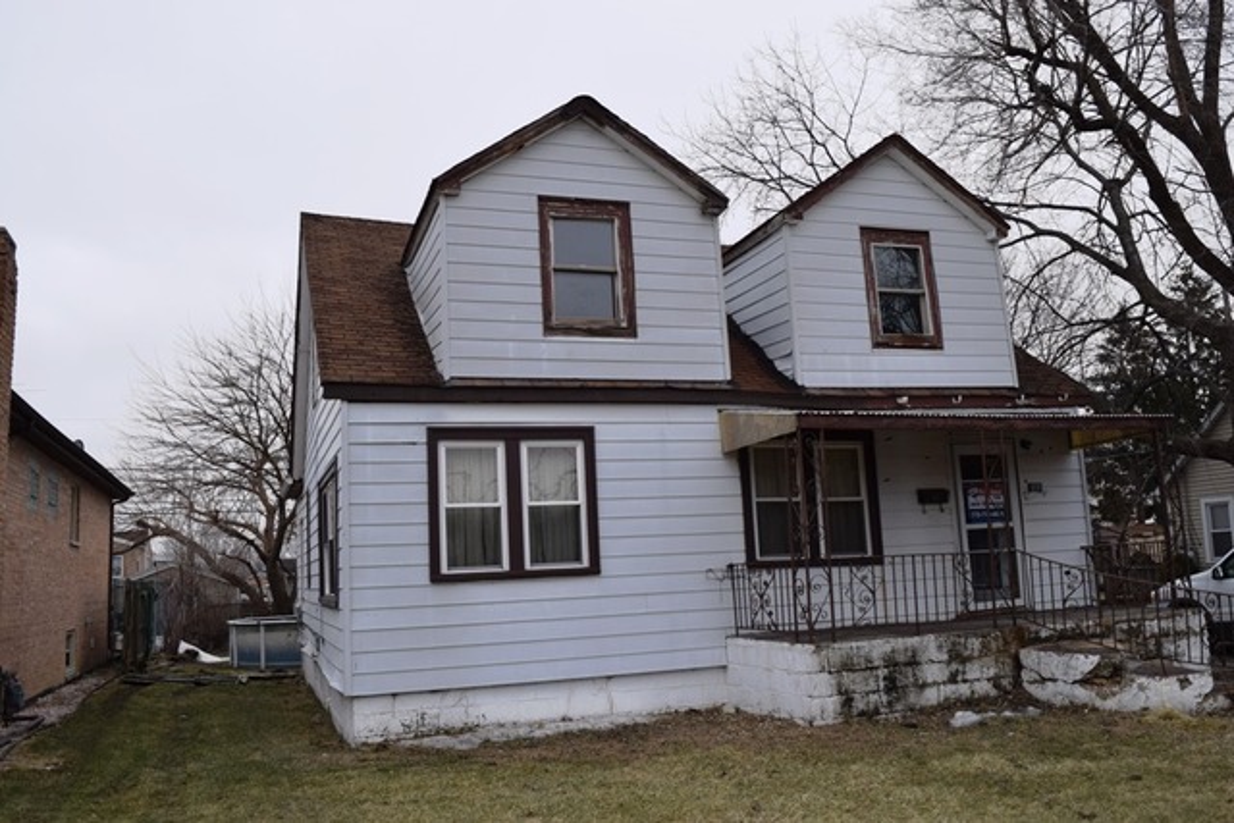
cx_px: 617
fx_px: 1029
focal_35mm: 30
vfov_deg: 43.6
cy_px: 412
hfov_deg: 61.9
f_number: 8
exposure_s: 1/250
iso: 250
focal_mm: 20
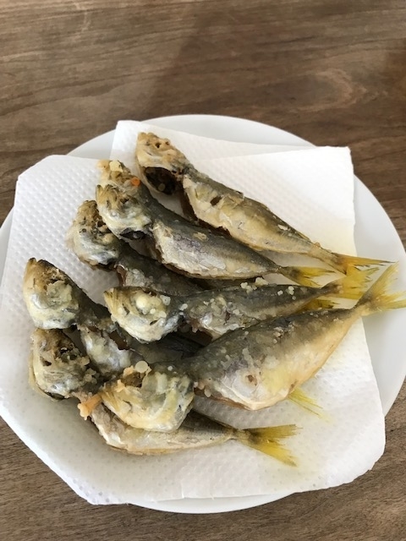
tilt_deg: -62.1
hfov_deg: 49.7
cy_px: 270
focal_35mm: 28
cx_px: 203
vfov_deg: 63.4
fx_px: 438
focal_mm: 3.99
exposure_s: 1/20
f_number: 1.8
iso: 40
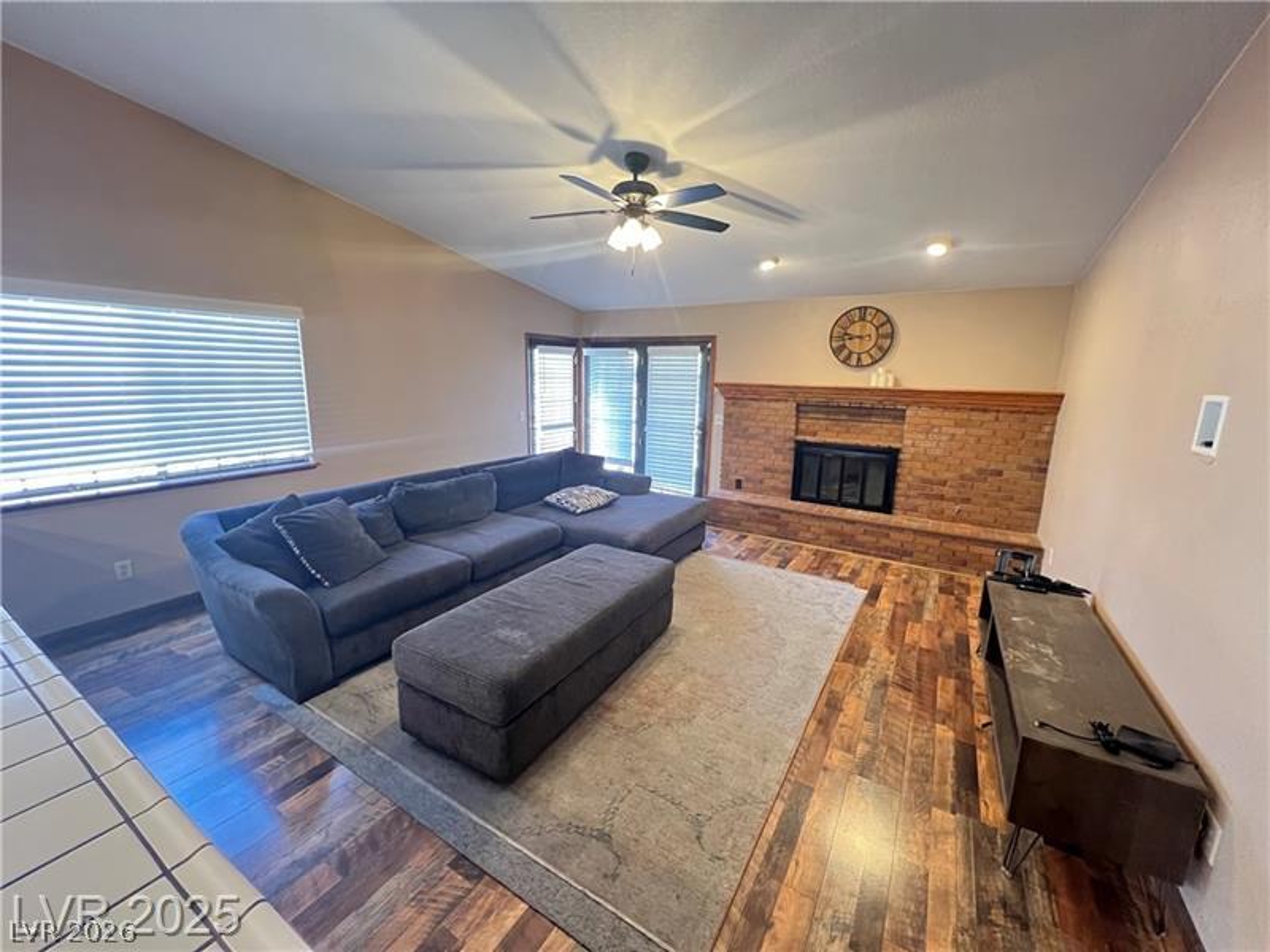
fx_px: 477
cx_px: 635
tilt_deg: -10.7
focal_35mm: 13
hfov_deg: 106.2
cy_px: 476
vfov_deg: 89.9
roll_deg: -1.1
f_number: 1.8
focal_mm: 1.57
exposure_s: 1/60
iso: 1000
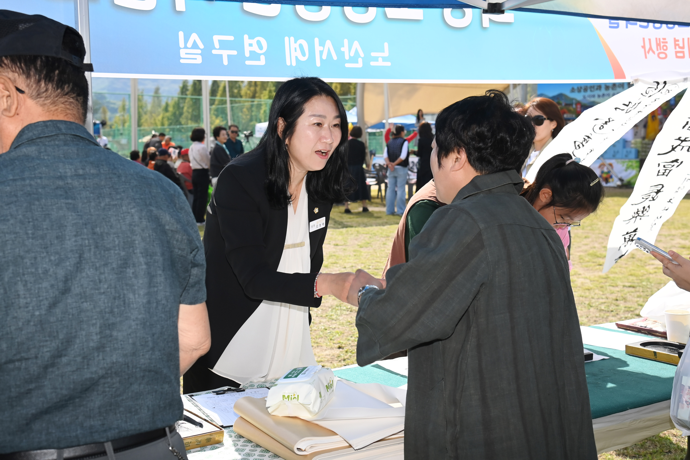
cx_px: 345
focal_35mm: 46
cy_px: 230
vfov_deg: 29.2
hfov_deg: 42.7
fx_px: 882
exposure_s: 1/800
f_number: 6.3
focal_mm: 46
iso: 400
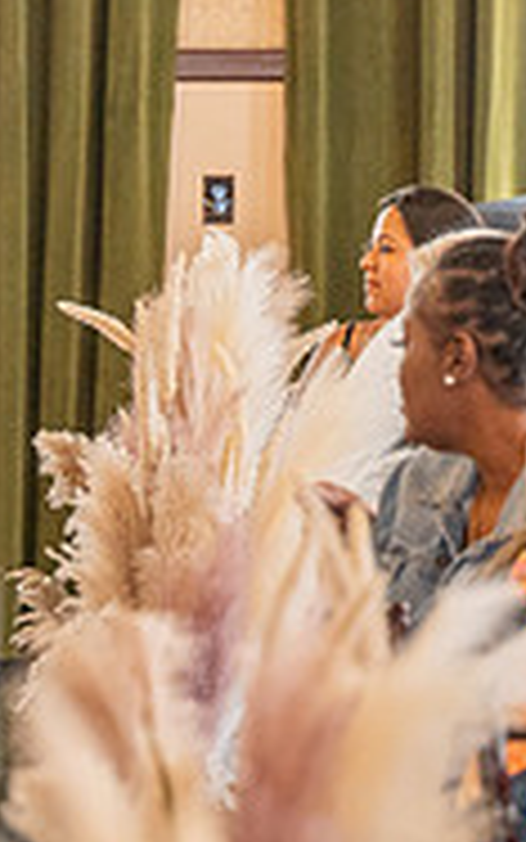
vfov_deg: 8.6
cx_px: -378
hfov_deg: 5.3
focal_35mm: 243
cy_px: 673
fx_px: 5569
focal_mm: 77
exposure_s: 1/200
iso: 1600
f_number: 2.8
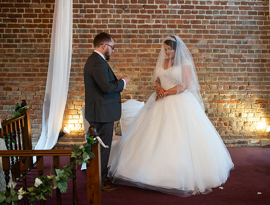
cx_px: 166
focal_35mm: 42
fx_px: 328
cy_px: 110
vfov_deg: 34.8
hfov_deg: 44.5
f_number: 2.5
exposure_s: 1/100
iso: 640
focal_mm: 35
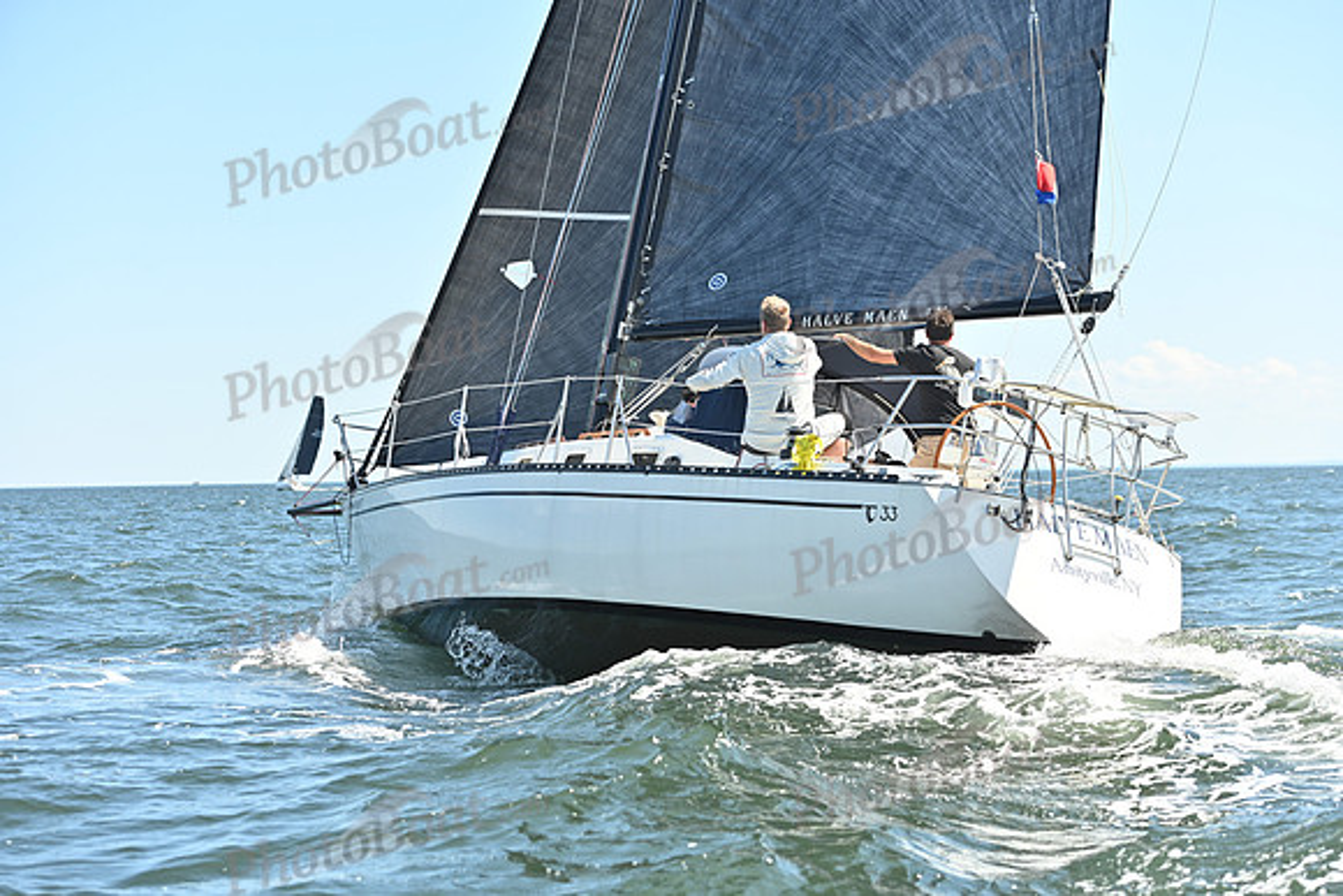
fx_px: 3060
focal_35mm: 82
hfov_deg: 24.8
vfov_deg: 16.7
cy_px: 448
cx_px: 672
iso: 250
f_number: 5
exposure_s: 1/1250
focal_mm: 82
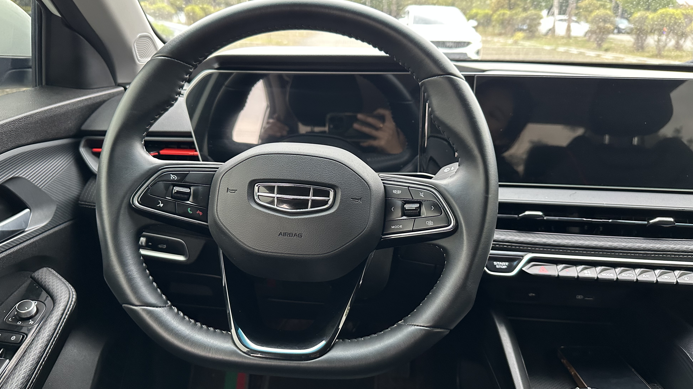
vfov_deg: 42.9
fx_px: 496
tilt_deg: -20.2
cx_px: 336
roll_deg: -1.4
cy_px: 207
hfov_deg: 69.8
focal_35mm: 27
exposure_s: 1/60
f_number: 1.78
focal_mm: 6.86
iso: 400
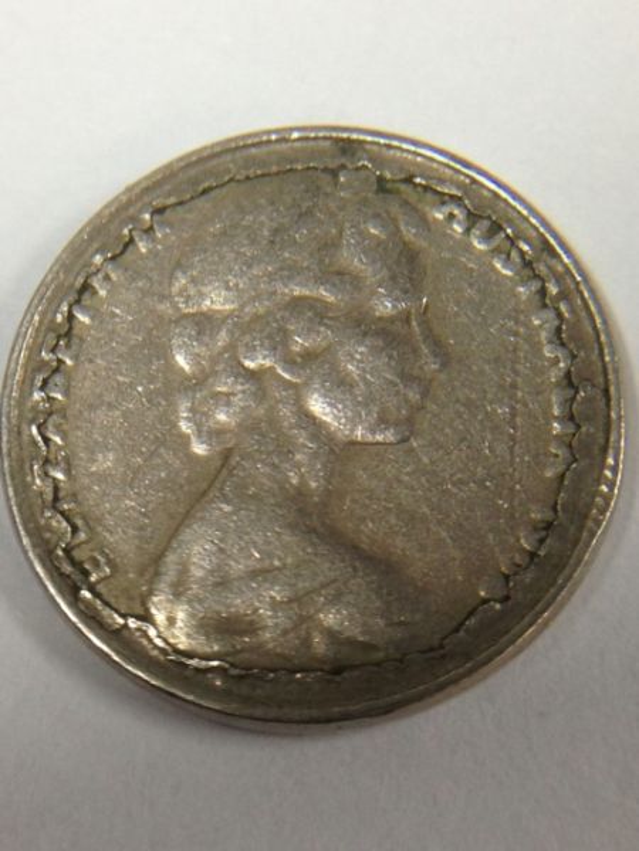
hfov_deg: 42.9
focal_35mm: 33
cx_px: 320
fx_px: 812
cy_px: 426
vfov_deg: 55.4
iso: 100
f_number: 2.4
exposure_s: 1/20
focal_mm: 4.13
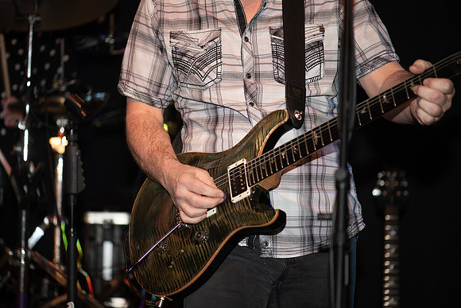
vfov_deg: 13.0
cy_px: 154
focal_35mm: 105
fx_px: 1345
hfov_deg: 19.5
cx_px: 230
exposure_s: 1/250
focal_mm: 105
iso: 400
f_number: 2.8
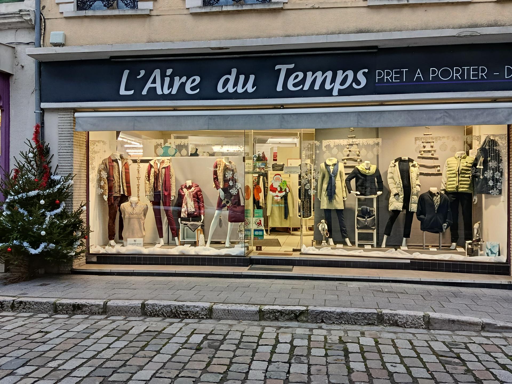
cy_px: 192
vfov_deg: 45.4
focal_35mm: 31
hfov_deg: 58.4
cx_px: 256
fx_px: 459
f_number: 1.7
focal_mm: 5.24
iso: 687
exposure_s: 1/50
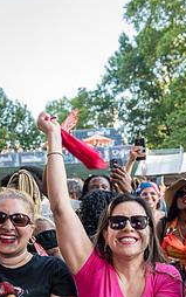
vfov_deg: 40.8
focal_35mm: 47
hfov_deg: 27.0
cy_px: 239
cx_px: 144
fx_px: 381
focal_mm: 26
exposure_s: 1/200
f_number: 3.5
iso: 400
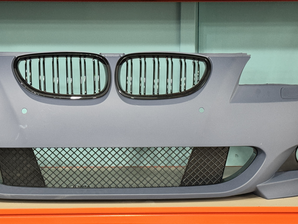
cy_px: 115
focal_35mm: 85
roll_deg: +0.5
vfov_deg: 17.4
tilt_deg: -5.8
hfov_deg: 23.0
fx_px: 732
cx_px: 119
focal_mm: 6.76
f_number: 1.78
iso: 320
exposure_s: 1/33
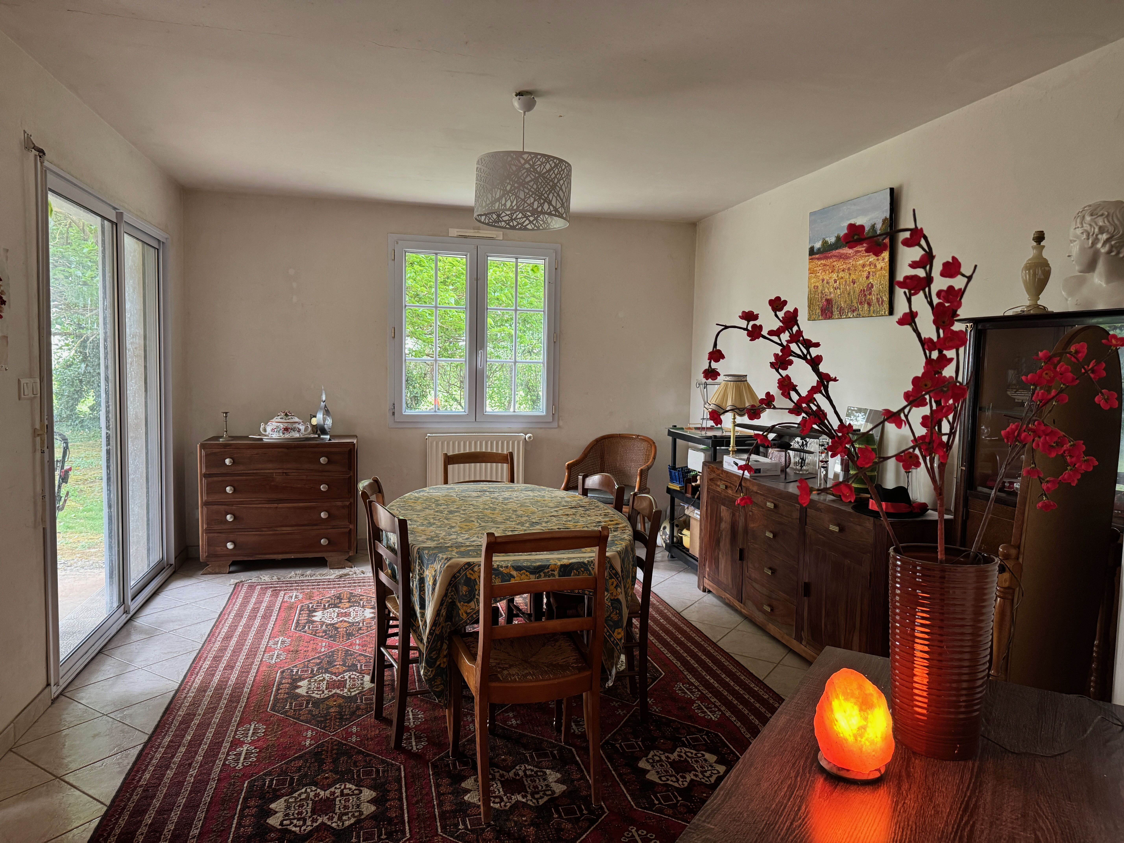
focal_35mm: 24
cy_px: 422
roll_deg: -0.8
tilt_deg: -3.6
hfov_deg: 71.6
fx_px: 779
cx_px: 562
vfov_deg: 56.8
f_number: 1.78
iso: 320
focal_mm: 6.76
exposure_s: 1/50
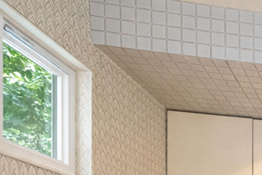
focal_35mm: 51
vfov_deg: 20.9
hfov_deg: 25.0
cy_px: 286
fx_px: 371
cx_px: 428
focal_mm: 10
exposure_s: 1/60
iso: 2000
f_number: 7.1
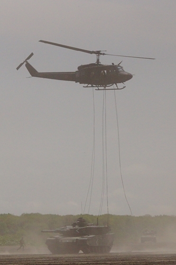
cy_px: 132
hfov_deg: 10.7
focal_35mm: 128
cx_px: 88
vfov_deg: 16.1
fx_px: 936
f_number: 9
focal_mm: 85
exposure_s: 1/6400
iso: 800
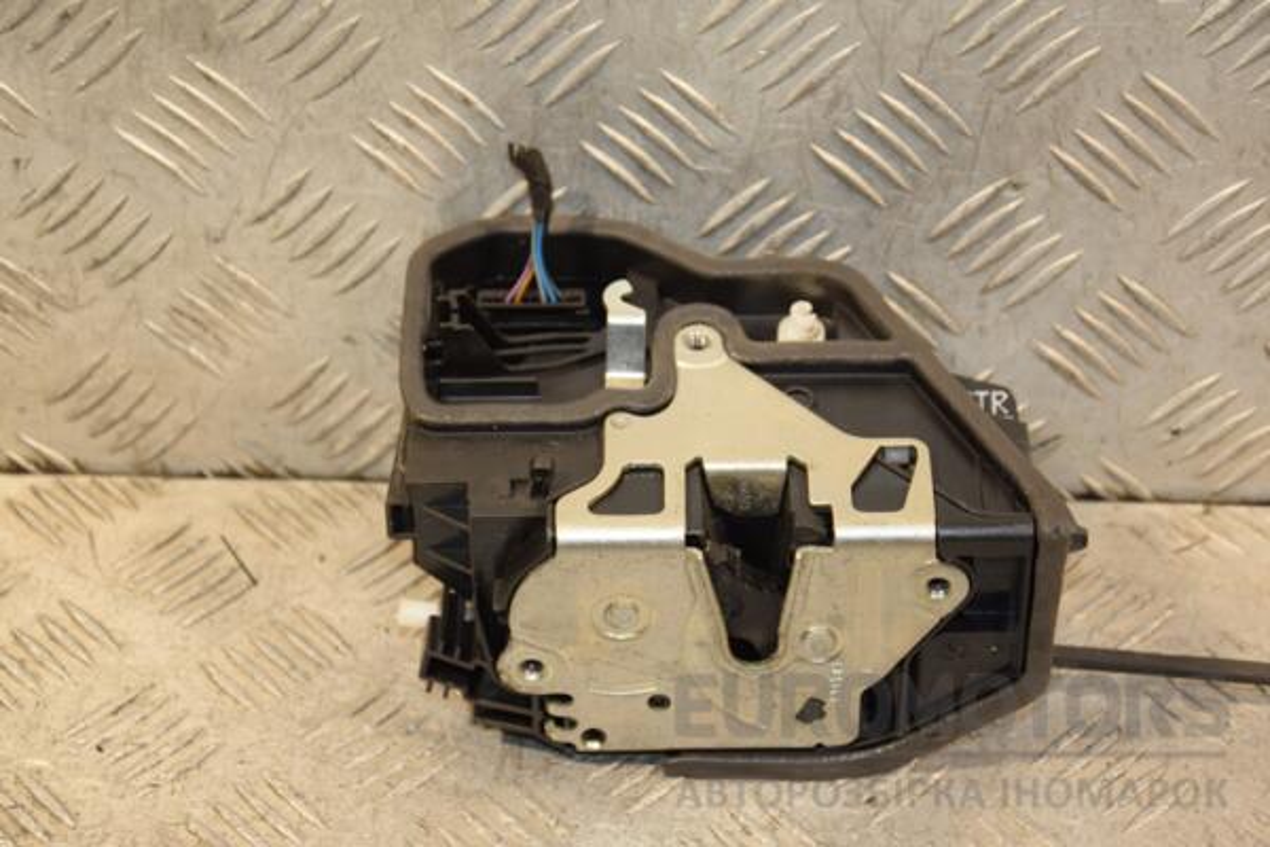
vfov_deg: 14.7
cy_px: 424
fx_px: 3281
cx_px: 635
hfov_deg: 21.9
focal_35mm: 93
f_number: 5.3
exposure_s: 1/125
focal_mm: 62
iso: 800
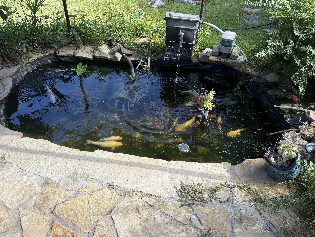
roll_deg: -2.2
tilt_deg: -38.9
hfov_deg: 71.6
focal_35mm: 24
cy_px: 118
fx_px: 218
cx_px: 158
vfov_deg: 56.8
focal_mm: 6.76
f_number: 1.78
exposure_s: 1/931
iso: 80
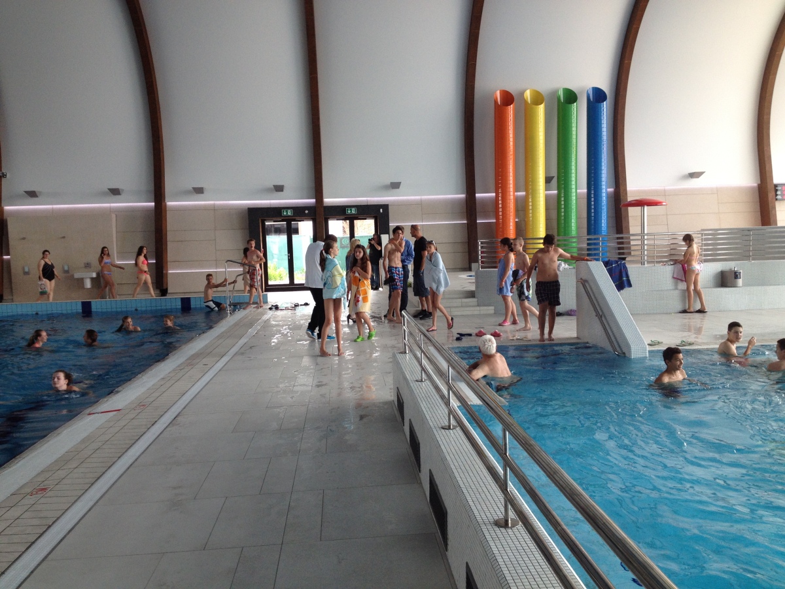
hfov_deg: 52.6
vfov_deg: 40.7
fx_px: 794
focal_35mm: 35
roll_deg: +1.9
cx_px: 392
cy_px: 294
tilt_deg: -6.2
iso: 64
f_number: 2.4
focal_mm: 4.28
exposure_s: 1/120
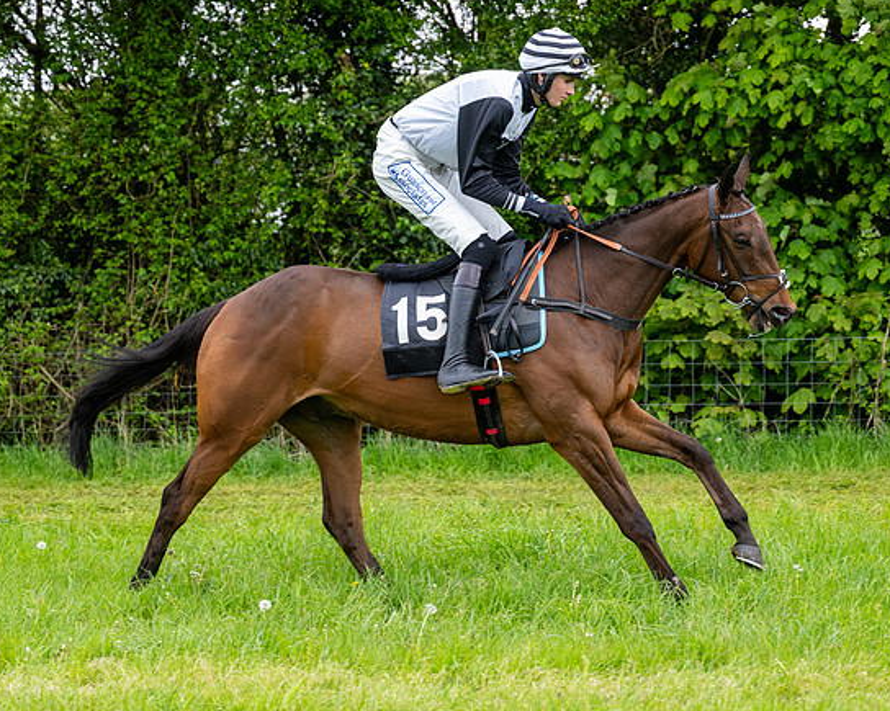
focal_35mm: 126
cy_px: 332
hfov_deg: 15.3
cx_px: 445
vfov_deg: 12.2
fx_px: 3318
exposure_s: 1/1250
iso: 800
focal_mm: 98
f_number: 4
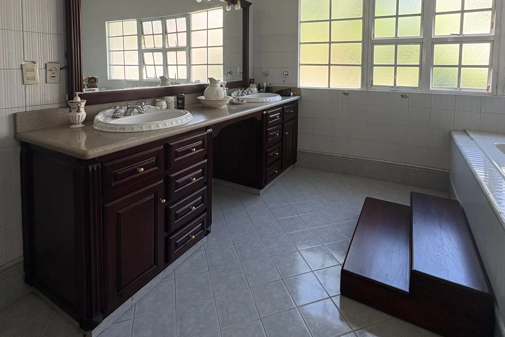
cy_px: 80
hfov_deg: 84.0
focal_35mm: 20
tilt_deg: -2.4
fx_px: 281
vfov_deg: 58.4
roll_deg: -0.4
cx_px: 260
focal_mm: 2.22
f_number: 2.2
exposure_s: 1/138
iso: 80
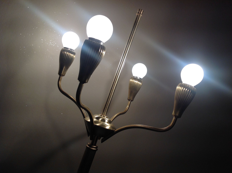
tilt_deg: +3.0
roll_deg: -19.8
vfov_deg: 40.6
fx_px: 234
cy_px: 86
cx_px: 116
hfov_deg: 52.7
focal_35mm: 35
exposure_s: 1/120
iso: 50
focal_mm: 4.28
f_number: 2.4
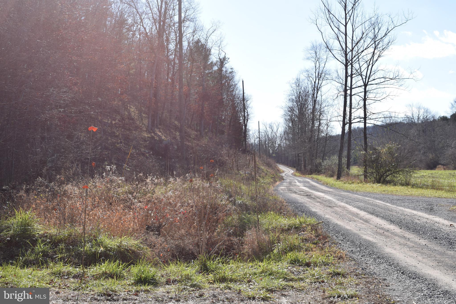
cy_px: 152
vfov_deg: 25.7
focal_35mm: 52
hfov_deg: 37.9
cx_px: 228
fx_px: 665
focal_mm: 35
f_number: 10
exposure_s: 1/200
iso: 100
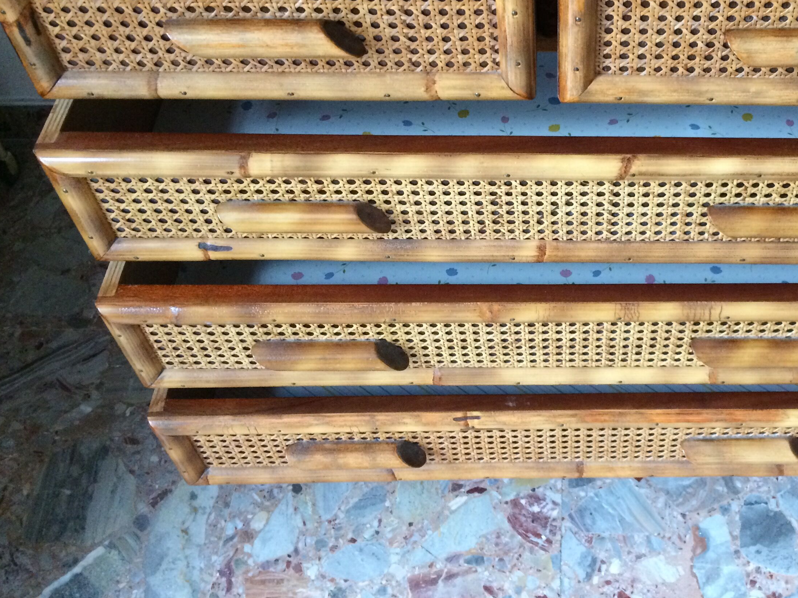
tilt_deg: -50.8
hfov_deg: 42.6
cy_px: 238
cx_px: 589
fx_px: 991
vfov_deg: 33.5
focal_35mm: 43
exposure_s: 1/25
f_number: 2.2
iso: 320
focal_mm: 4.15
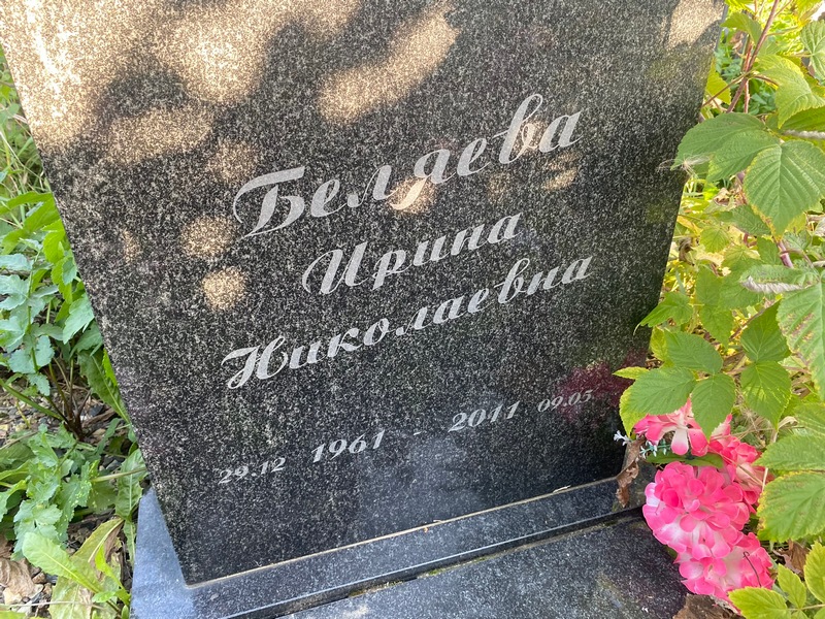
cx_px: 412
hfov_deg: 67.3
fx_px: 620
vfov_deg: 53.1
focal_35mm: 26
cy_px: 310
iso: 100
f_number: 1.8
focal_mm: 4.25
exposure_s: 1/121
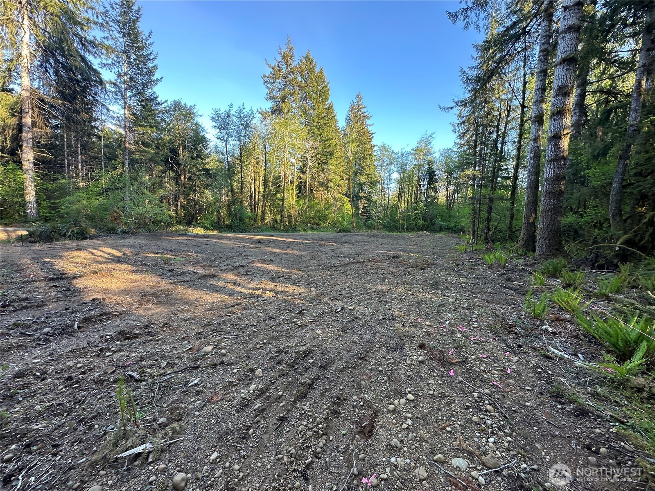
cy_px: 246
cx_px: 328
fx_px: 265
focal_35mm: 14
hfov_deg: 102.1
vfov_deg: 85.7
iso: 50
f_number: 2.2
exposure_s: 1/99
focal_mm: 2.22
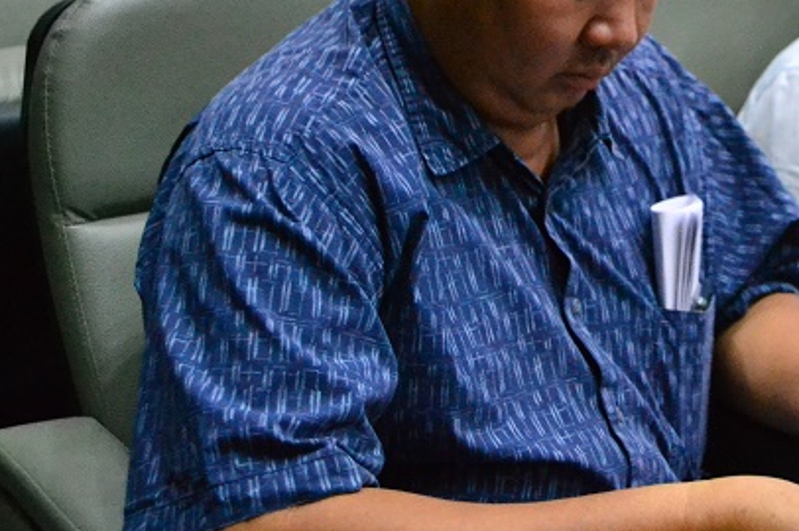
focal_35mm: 71
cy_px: 137
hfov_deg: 27.3
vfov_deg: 19.0
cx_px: 748
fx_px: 1574
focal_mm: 24
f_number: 4.5
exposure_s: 1/80
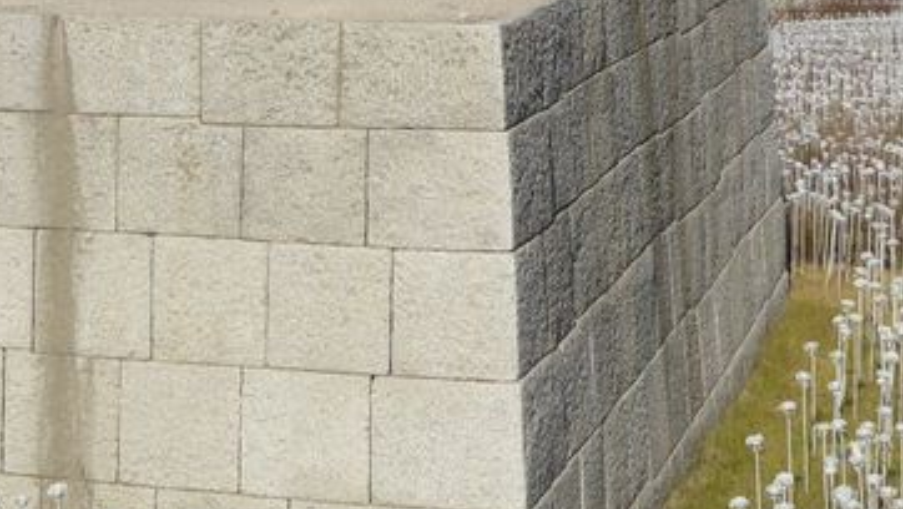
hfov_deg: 20.1
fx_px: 2539
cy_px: -30
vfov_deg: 11.3
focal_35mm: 106
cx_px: 307
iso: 80
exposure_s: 1/1000
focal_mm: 7.8
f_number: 3.9
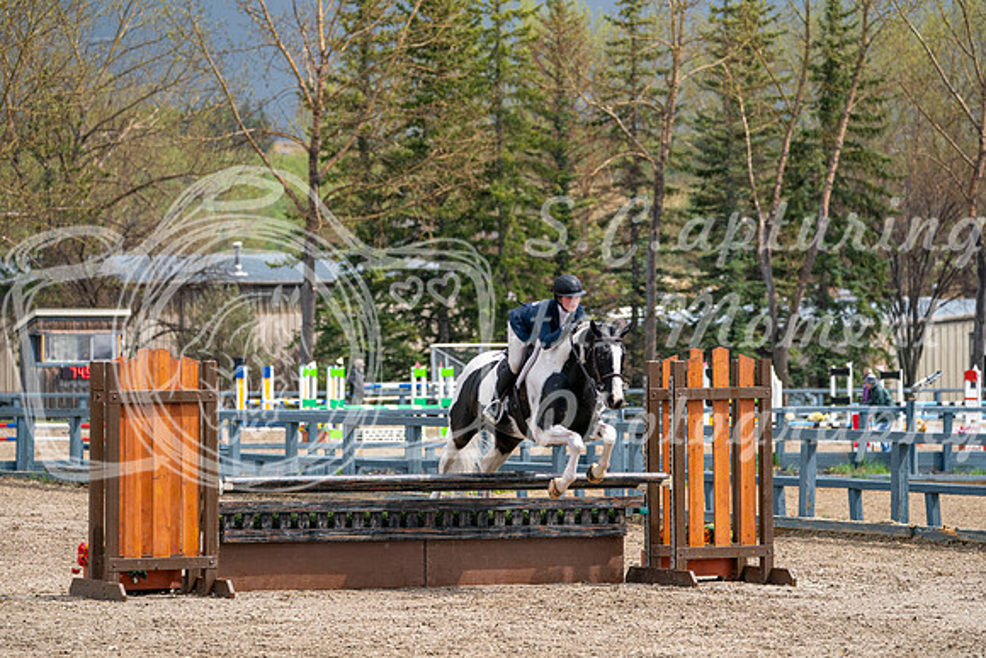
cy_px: 329
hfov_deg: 11.2
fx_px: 5013
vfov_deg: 7.5
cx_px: 493
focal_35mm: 183
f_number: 5.6
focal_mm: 183
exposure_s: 1/1250
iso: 500
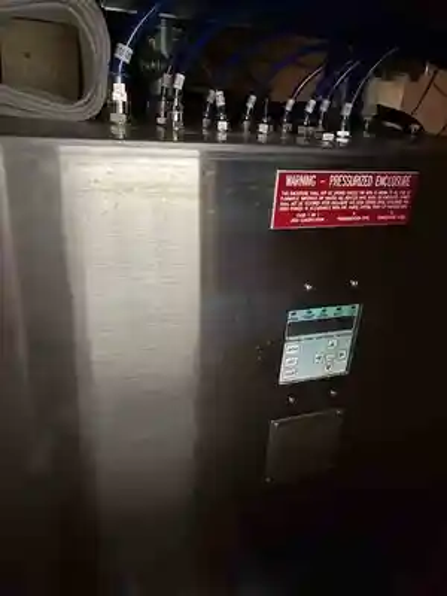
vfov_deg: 67.3
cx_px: 224
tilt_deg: -25.2
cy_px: 298
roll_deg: +0.0
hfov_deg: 53.1
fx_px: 448
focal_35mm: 26
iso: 1000
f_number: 1.6
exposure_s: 1/15
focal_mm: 5.1
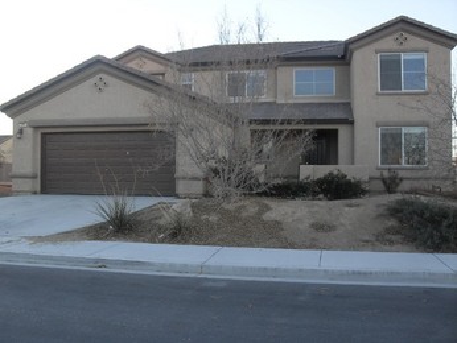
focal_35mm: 37
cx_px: 228
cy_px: 172
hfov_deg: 50.1
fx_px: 489
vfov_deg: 38.7
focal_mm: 6.3
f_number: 2.8
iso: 80
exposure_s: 1/125
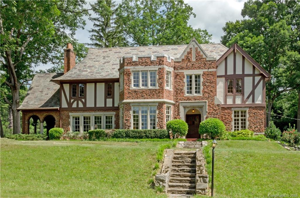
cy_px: 99
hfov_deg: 51.4
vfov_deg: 35.3
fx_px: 312
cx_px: 150
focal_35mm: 38
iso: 250
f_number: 25
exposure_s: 1/100
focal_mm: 25
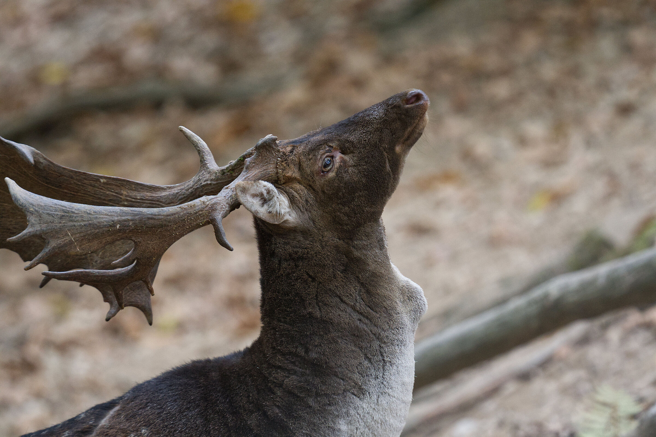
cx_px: 328
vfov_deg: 1.8
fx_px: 13660
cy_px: 218
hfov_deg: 2.8
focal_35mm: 750
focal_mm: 500
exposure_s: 1/500
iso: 1250
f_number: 5.6
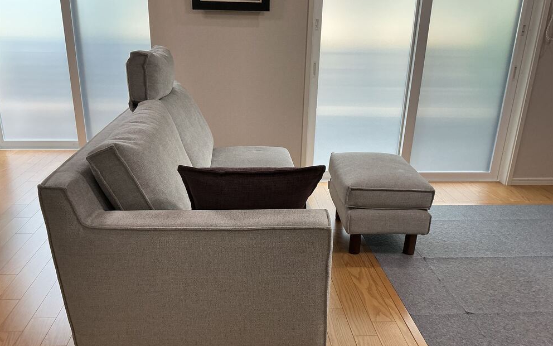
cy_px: 200
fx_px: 467
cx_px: 276
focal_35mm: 31
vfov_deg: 40.5
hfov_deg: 61.2
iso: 64
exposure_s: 1/120
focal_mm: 3
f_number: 1.8
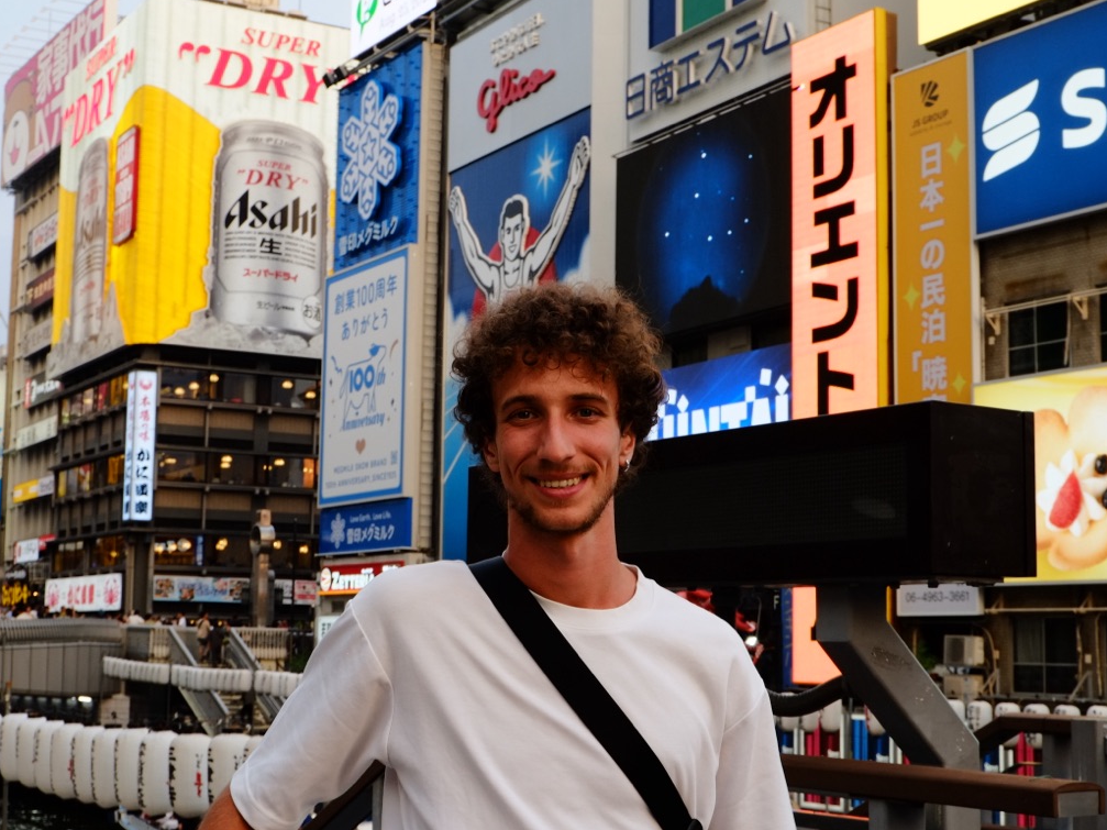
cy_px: 427
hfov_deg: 34.9
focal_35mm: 55
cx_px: 551
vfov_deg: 26.6
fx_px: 1759
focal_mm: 32.3
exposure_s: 1/60
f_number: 10
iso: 640
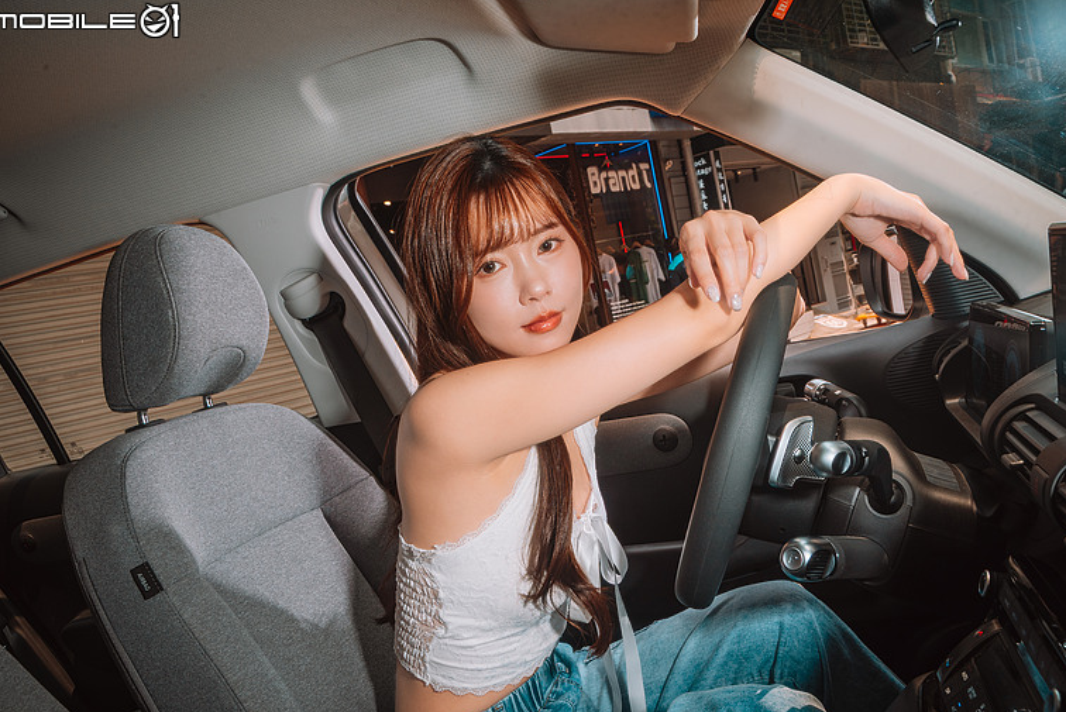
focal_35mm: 33
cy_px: 363
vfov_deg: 40.0
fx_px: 978
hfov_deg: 57.2
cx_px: 527
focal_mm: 32
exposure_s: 1/50
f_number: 5.6
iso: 200
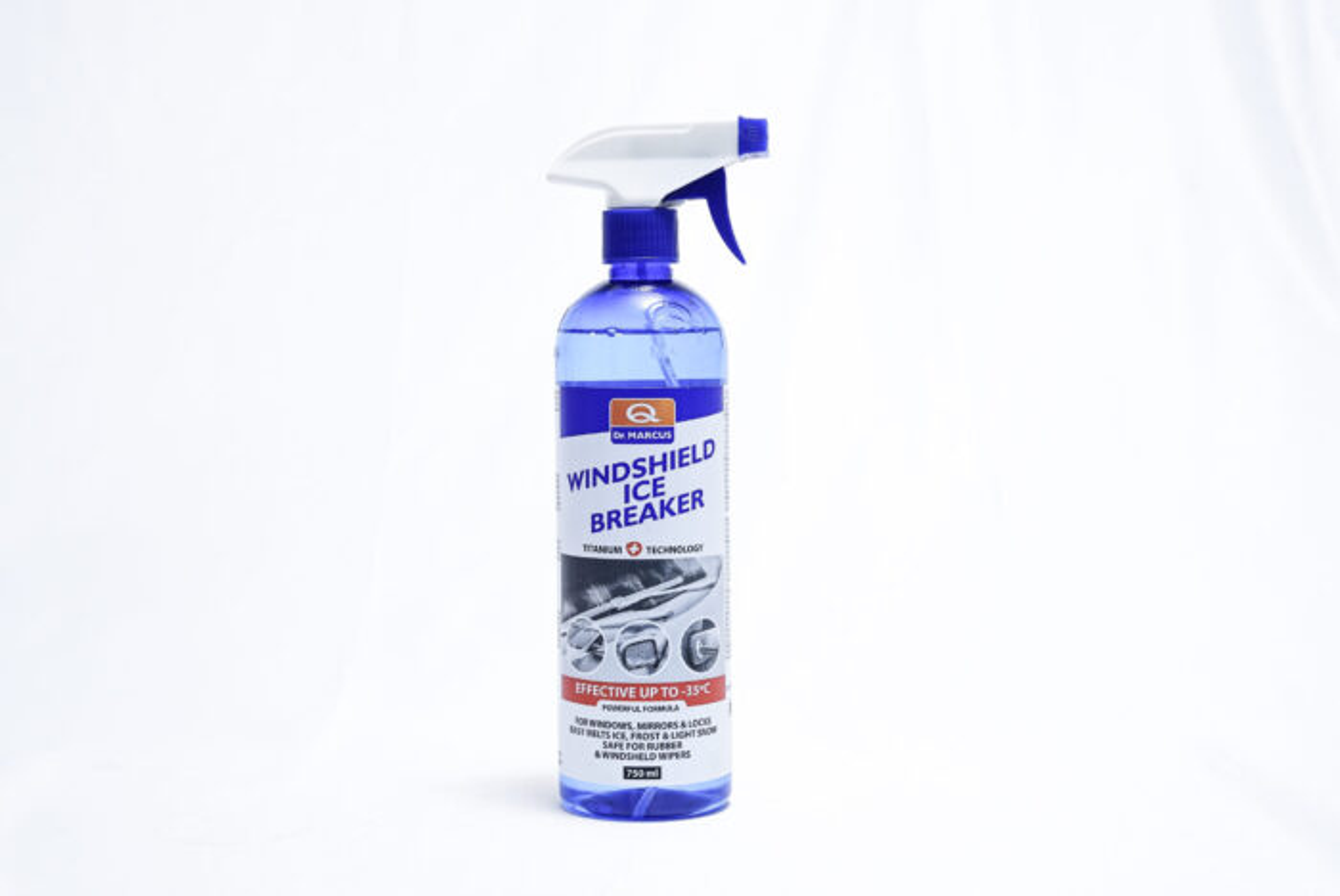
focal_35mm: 63
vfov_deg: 21.6
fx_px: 2347
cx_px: 670
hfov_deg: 31.9
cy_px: 448
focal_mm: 63
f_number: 8
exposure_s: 1/250
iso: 3200
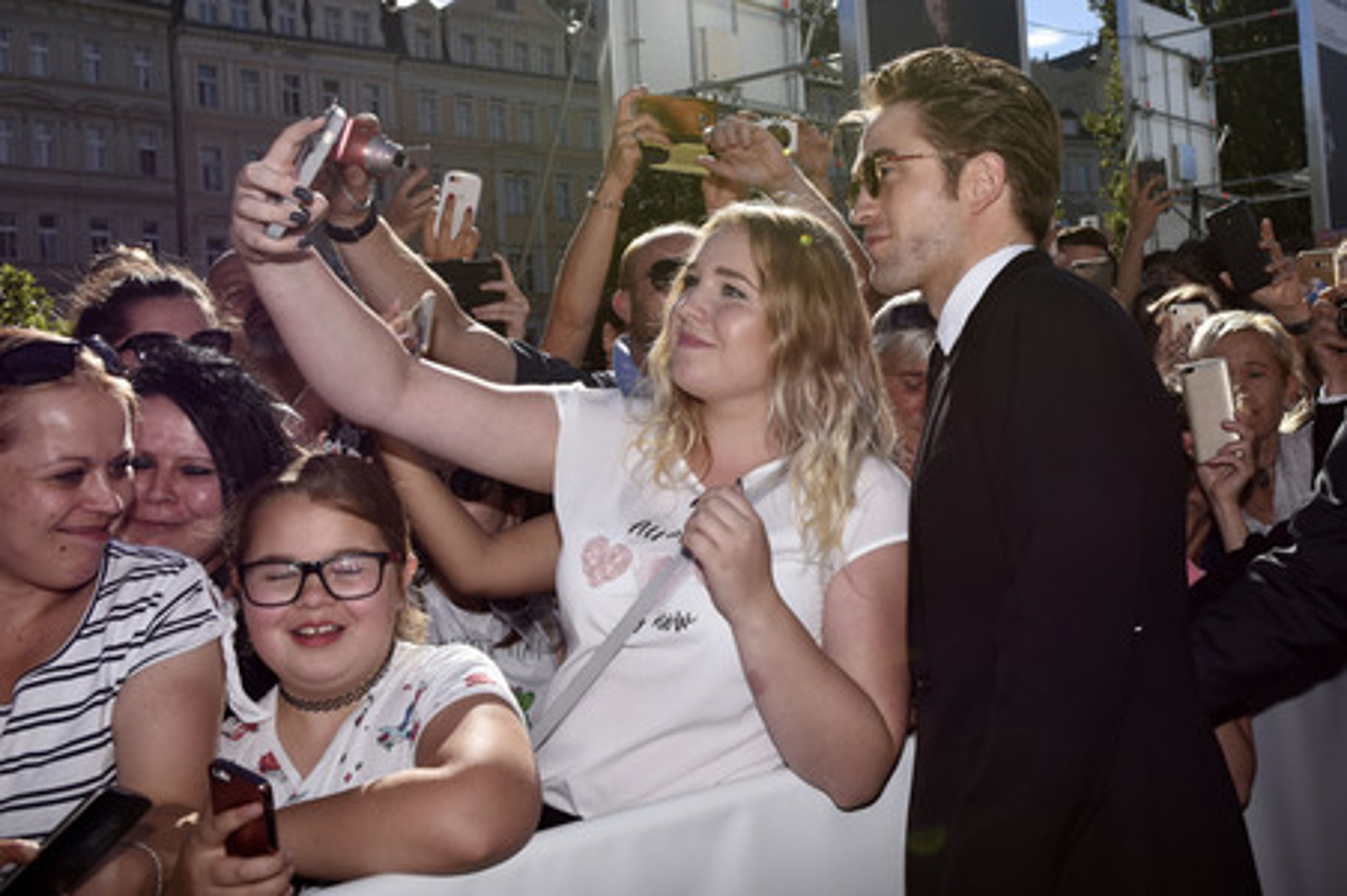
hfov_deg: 55.1
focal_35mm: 34
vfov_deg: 38.3
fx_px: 1290
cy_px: 448
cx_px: 674
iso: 320
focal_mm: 23
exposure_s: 1/1600
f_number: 6.3
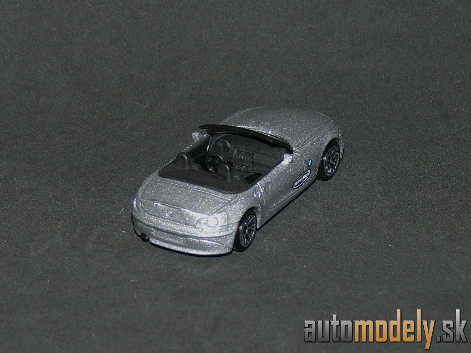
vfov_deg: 9.8
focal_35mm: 151
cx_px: 236
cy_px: 176
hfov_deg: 13.1
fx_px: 2055
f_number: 3.2
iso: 100
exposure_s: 1/30
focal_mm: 20.1
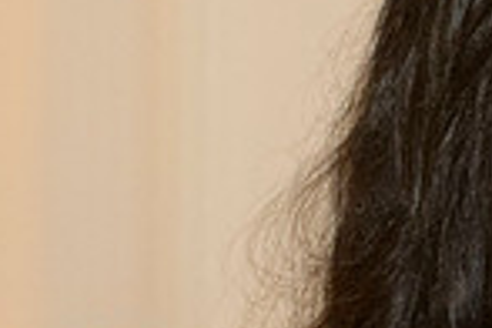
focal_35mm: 482
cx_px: 467
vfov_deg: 2.9
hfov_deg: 4.3
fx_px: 6587
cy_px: 323
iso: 3200
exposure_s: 1/100
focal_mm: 98
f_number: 4.5
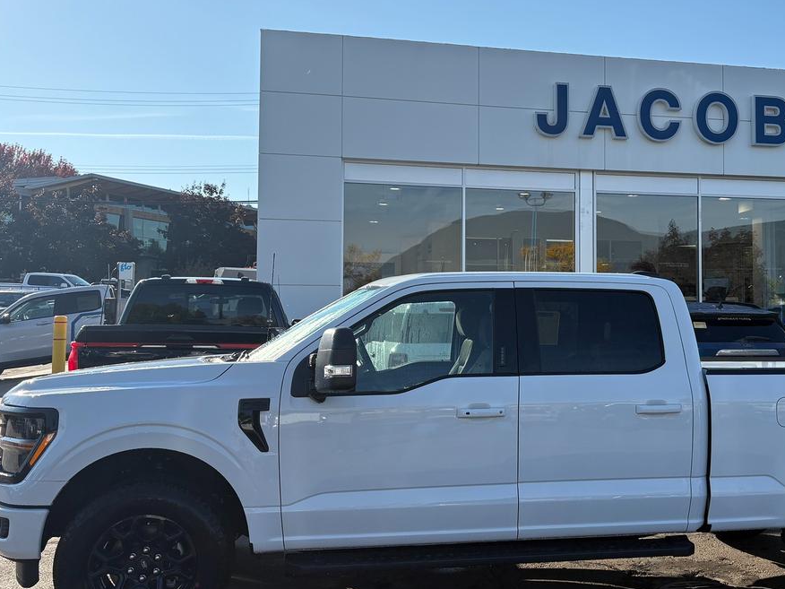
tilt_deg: +3.6
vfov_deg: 37.7
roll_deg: -0.2
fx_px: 862
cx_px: 525
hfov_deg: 48.1
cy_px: 269
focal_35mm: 38
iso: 50
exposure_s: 1/3448
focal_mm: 5.96
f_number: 1.6
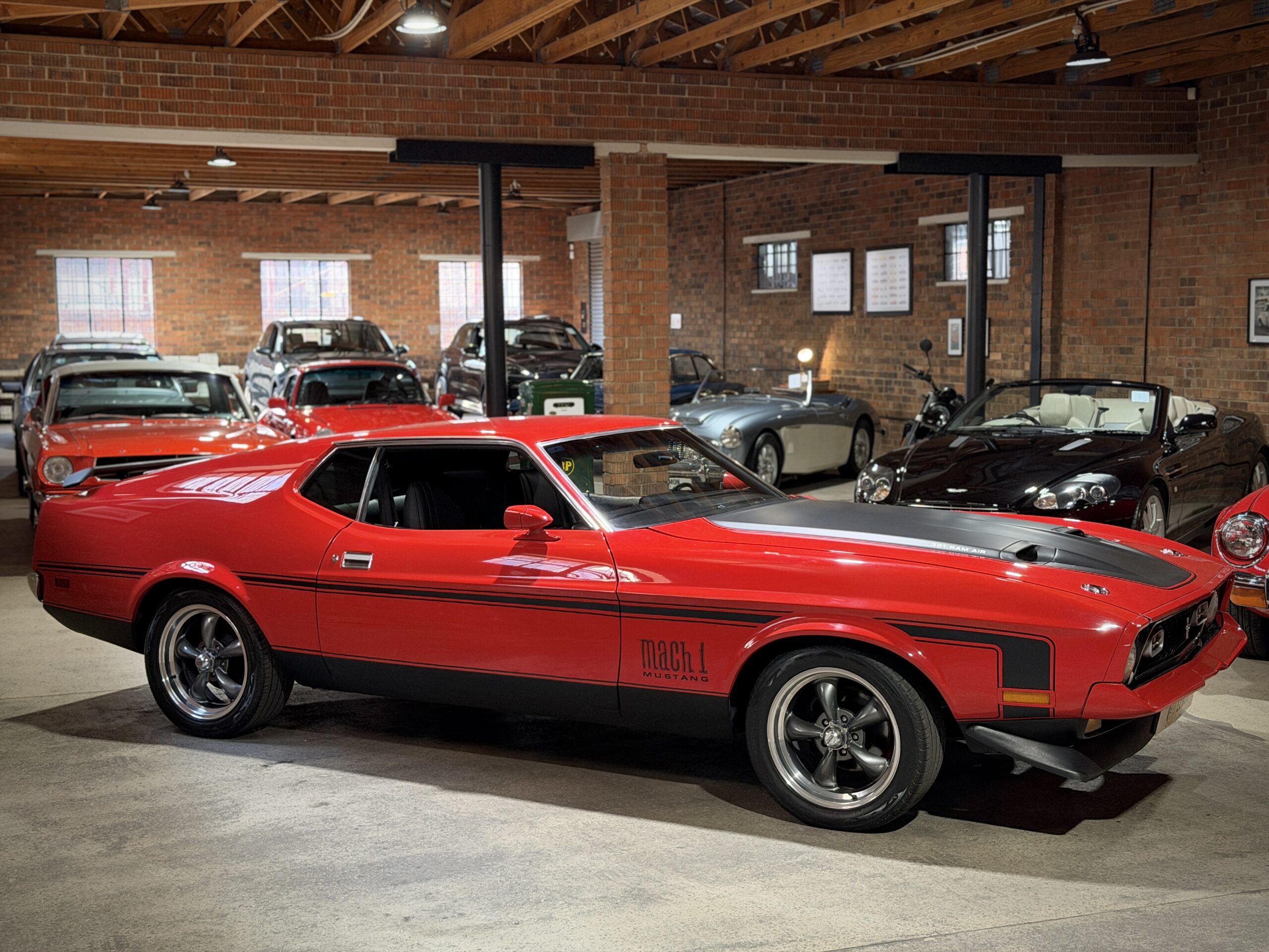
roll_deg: +0.4
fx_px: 1760
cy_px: 476
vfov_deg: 30.3
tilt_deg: -5.5
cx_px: 634
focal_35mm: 48
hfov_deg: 39.7
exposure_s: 1/50
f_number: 1.78
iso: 250
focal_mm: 6.76
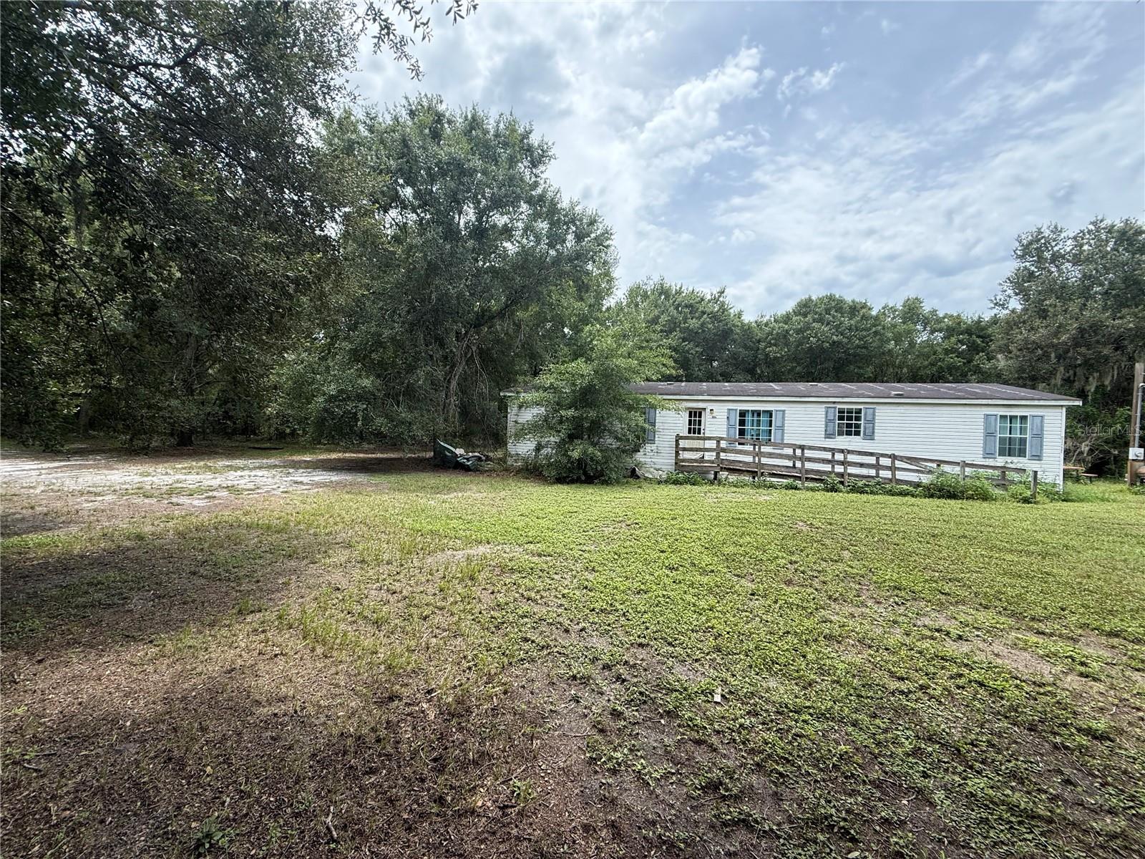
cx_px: 572
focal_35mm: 14
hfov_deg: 102.1
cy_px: 430
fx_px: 463
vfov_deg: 85.7
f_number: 2.2
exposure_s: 1/760
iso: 64
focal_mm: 2.22
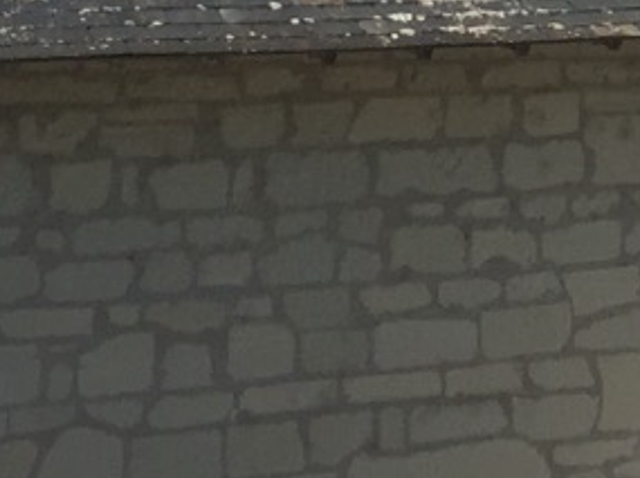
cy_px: -402
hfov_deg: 11.7
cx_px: 896
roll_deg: +0.7
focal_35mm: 163
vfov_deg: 8.7
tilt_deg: +7.2
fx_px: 3010
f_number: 2.2
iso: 32
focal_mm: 4.15
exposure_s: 1/2825
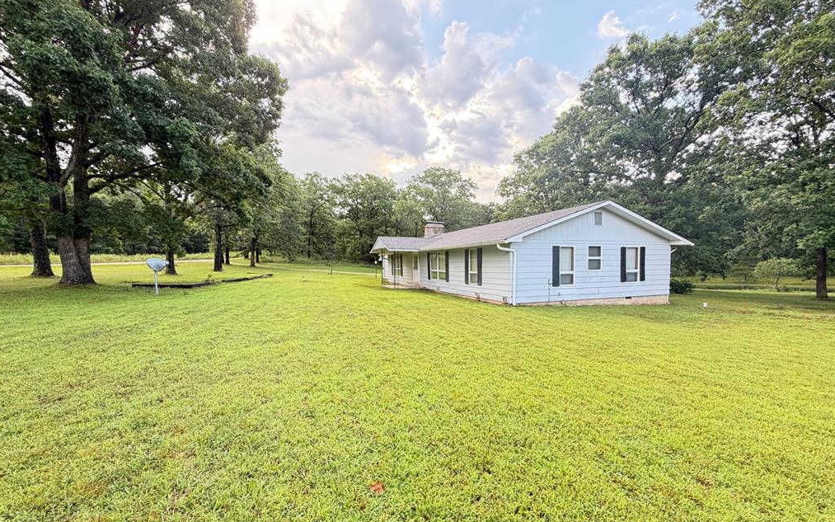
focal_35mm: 15
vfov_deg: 74.6
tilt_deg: -3.9
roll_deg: +0.5
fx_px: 341
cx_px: 418
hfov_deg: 101.5
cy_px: 288
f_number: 2.2
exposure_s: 1/121
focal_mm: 2.22
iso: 160
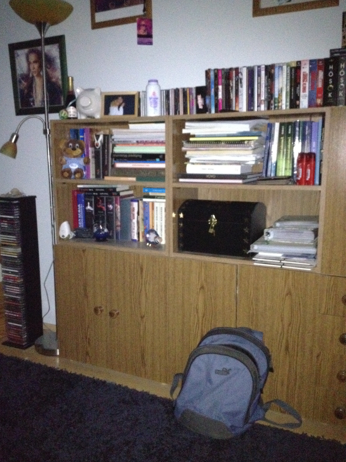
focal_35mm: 36
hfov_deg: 39.7
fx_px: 480
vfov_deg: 51.4
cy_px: 230
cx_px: 168
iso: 800
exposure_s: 1/16
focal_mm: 4.28
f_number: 2.4
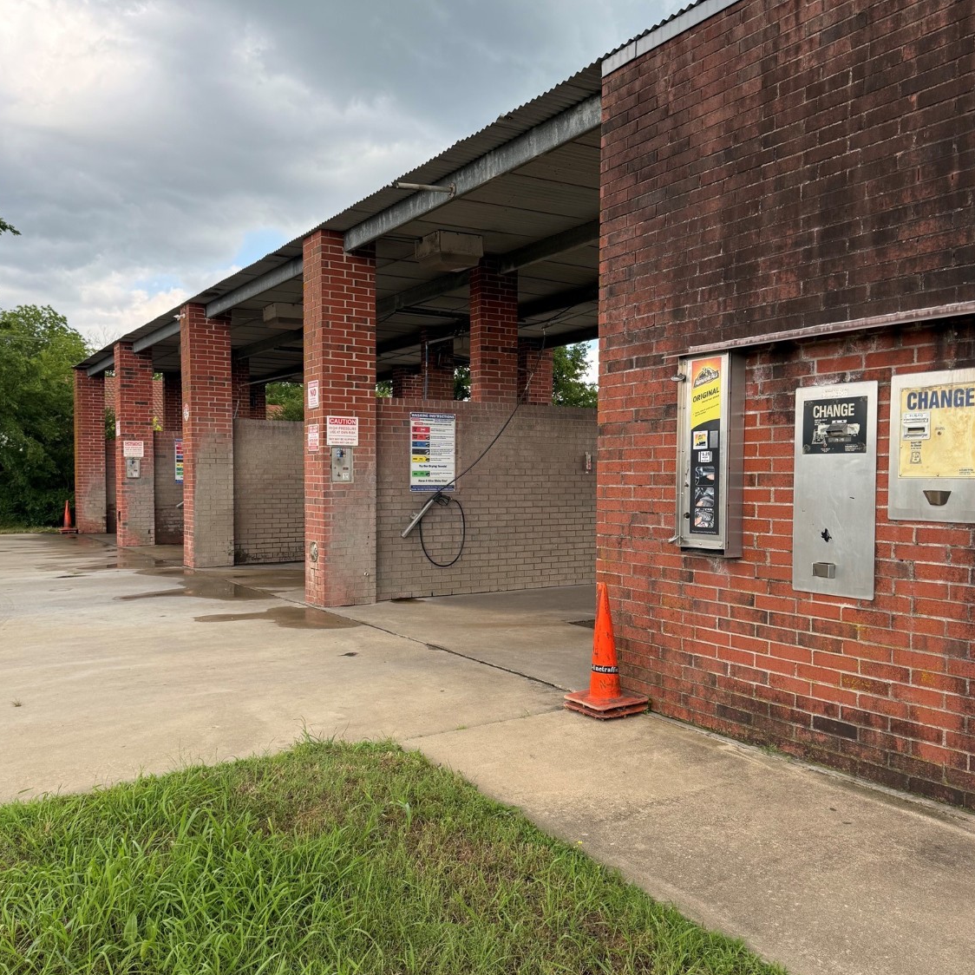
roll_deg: -0.5
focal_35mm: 29
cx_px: 481
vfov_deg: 55.6
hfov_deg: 55.6
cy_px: 499
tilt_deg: -0.9
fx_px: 924
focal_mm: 6.76
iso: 100
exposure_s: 1/1032
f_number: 1.78
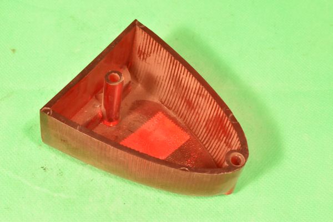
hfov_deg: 24.6
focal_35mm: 82
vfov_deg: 16.6
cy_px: 111
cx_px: 166
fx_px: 763
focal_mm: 55
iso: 4500
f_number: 16
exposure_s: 1/100
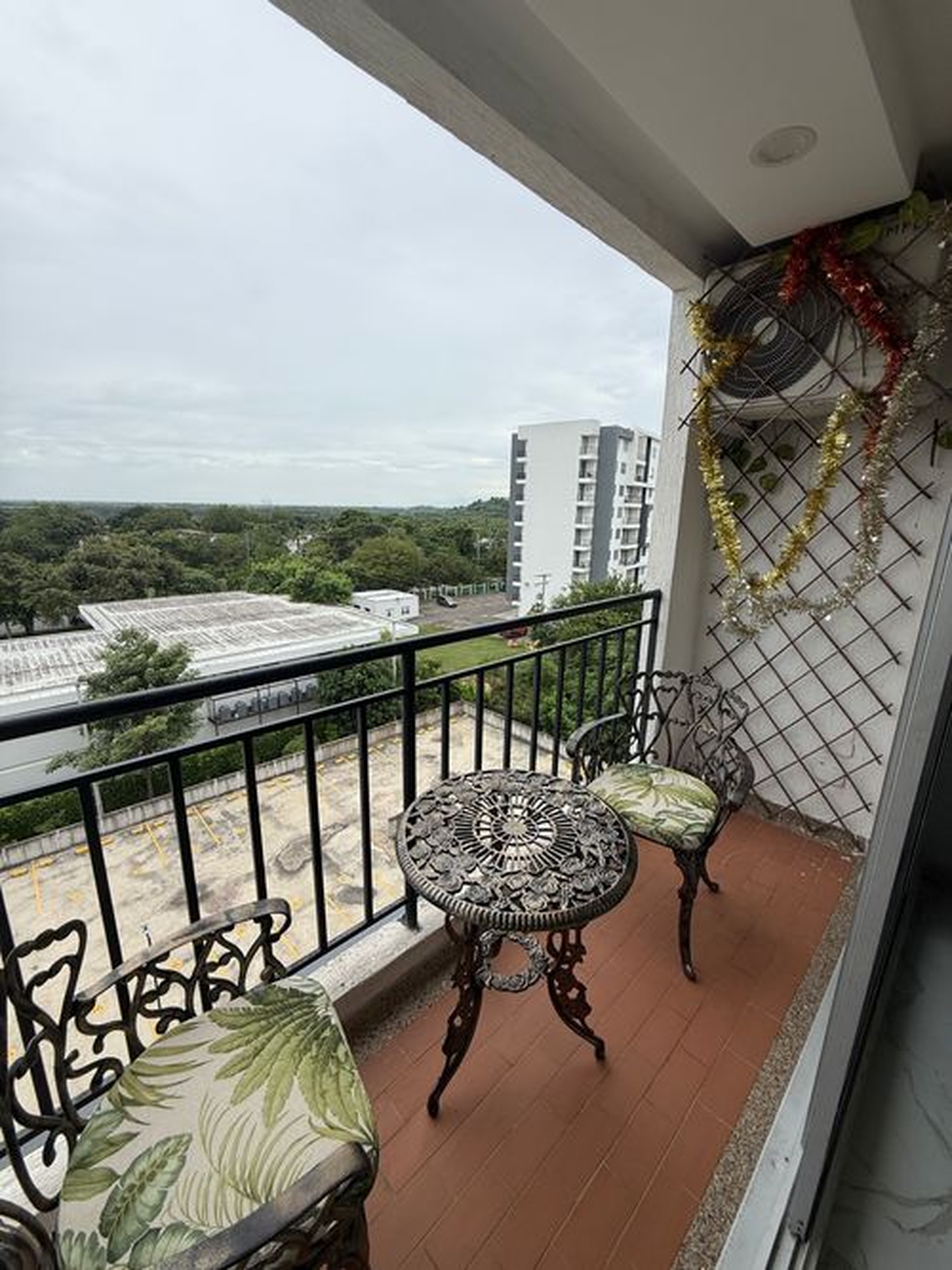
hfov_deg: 85.7
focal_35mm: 14
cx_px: 476
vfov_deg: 102.1
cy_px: 635
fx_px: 514
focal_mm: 2.22
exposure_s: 1/1497
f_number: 2.2
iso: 50
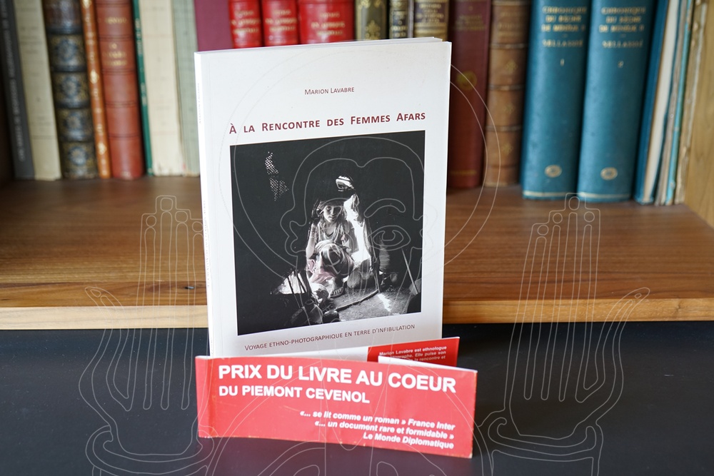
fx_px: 992
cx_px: 357
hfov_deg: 39.6
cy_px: 238
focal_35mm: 50
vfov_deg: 27.0
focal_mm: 50
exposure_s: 1/160
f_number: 4
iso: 1000
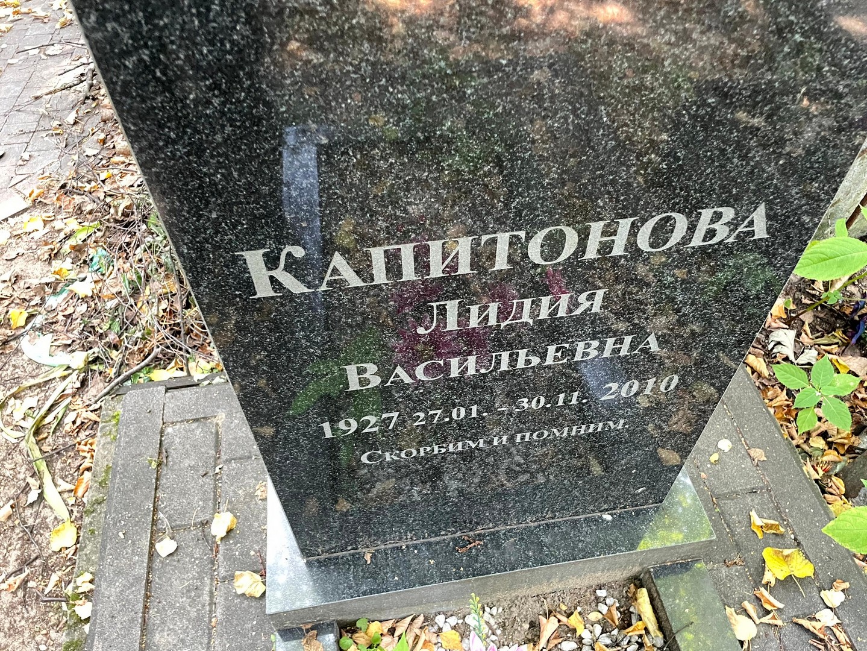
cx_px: 434
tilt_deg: -49.6
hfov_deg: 67.3
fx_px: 651
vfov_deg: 53.1
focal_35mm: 26
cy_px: 326
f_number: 1.6
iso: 250
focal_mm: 4.2
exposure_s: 1/60
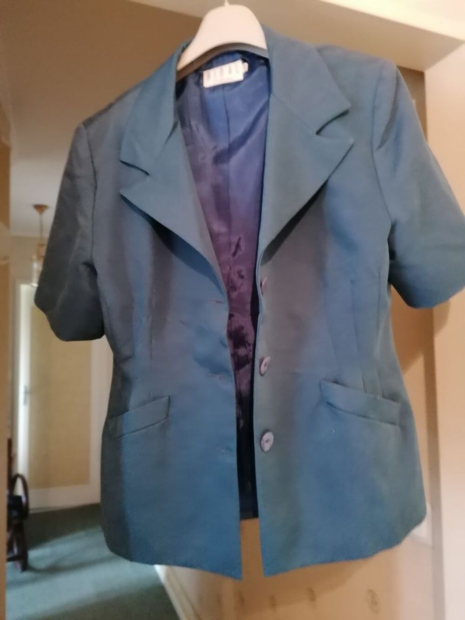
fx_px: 484
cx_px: 232
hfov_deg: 51.4
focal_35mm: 27
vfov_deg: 65.3
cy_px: 310
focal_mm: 4.75
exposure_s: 1/16.7
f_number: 1.8
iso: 1000
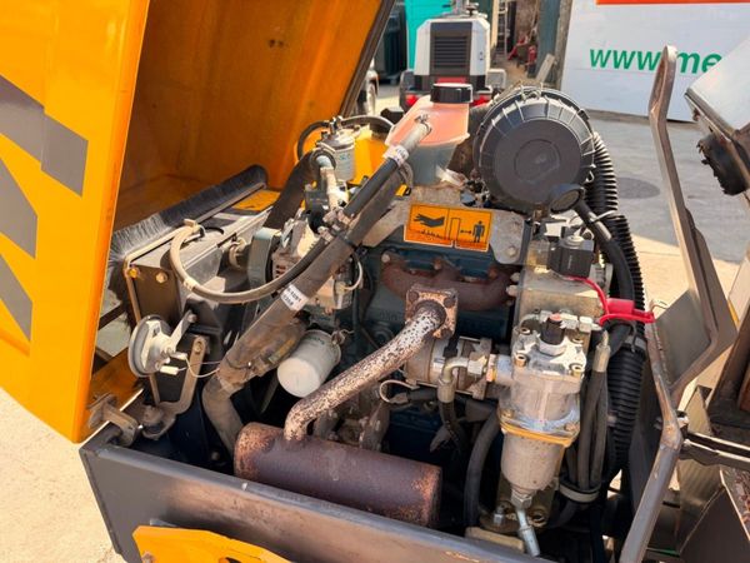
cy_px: 282
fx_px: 520
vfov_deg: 56.8
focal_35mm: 24
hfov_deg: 71.6
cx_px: 375
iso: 100
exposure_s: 1/979
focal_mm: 6.76
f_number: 1.78
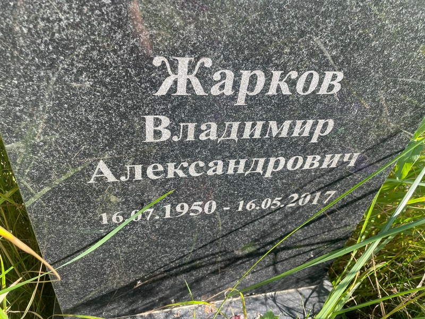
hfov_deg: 67.3
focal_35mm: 26
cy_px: 160
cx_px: 212
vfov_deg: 53.1
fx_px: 319
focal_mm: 4.2
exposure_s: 1/564
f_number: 1.6
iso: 32
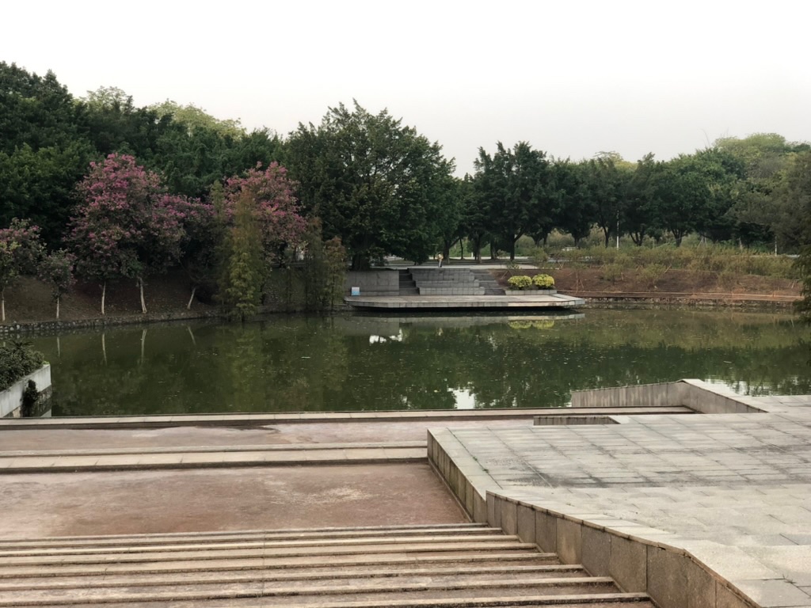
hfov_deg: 36.8
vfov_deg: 28.0
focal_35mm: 52
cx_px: 406
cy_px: 304
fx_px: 1218
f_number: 2.4
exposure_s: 1/60
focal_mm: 6
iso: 50
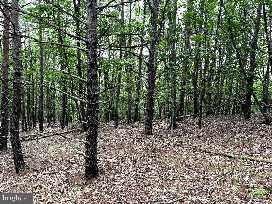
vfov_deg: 53.1
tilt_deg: -8.0
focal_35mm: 26
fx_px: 204
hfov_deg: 67.3
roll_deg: -2.8
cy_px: 102
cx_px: 136
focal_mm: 5.96
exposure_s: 1/60
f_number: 1.6
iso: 250
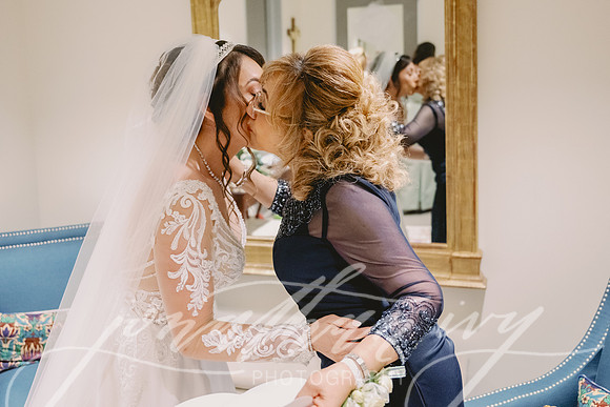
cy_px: 152
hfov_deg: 50.9
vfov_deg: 35.1
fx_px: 641
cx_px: 298
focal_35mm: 38
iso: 2000
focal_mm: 30
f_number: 2.8
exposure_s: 1/320
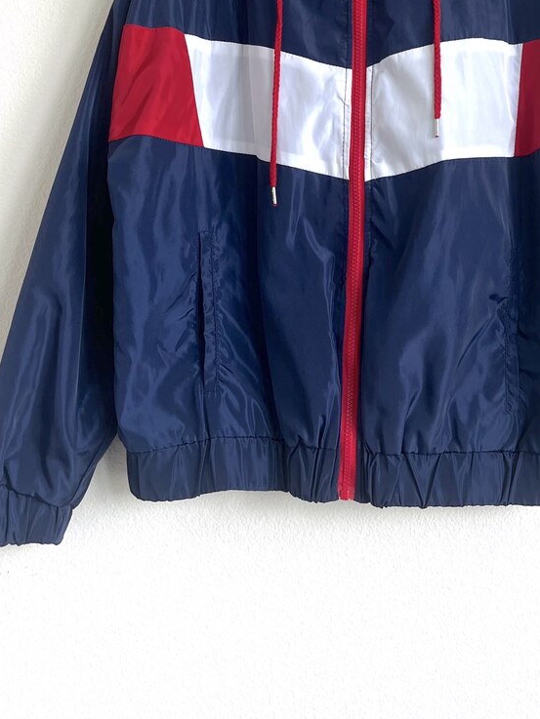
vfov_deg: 39.3
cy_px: 174
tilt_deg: +4.6
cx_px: 366
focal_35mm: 47
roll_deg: -0.2
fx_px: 977
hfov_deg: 30.6
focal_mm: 5.1
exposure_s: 1/121
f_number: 1.6
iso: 64
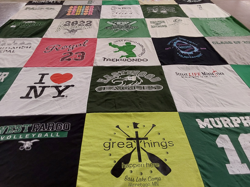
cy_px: 94
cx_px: 125
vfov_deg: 49.7
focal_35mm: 28
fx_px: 202
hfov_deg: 63.4
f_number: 1.9
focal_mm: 2.91
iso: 100
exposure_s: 1/60
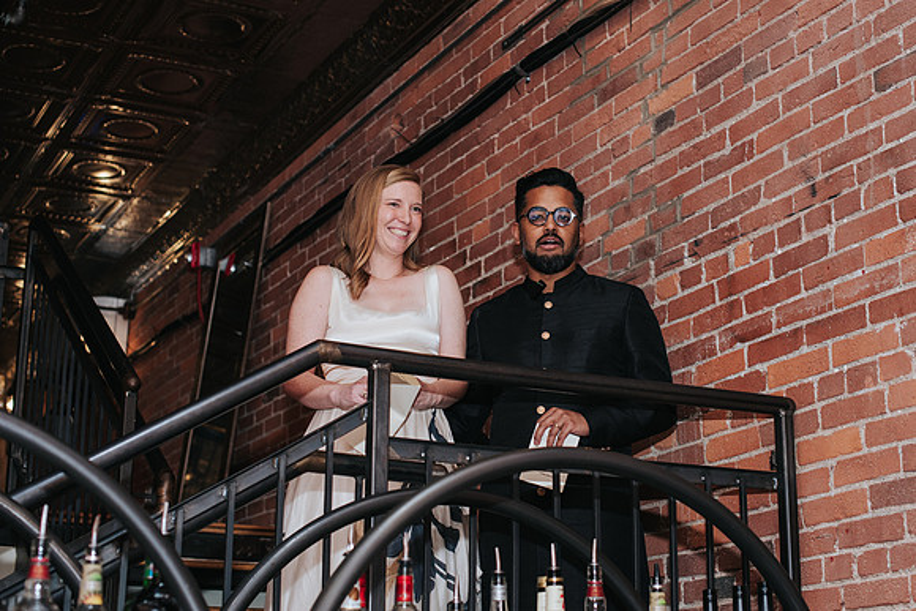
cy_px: 259
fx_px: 1483
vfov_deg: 23.3
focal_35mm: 58
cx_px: 488
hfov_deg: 34.3
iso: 800
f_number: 3.2
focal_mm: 50
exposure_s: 1/200
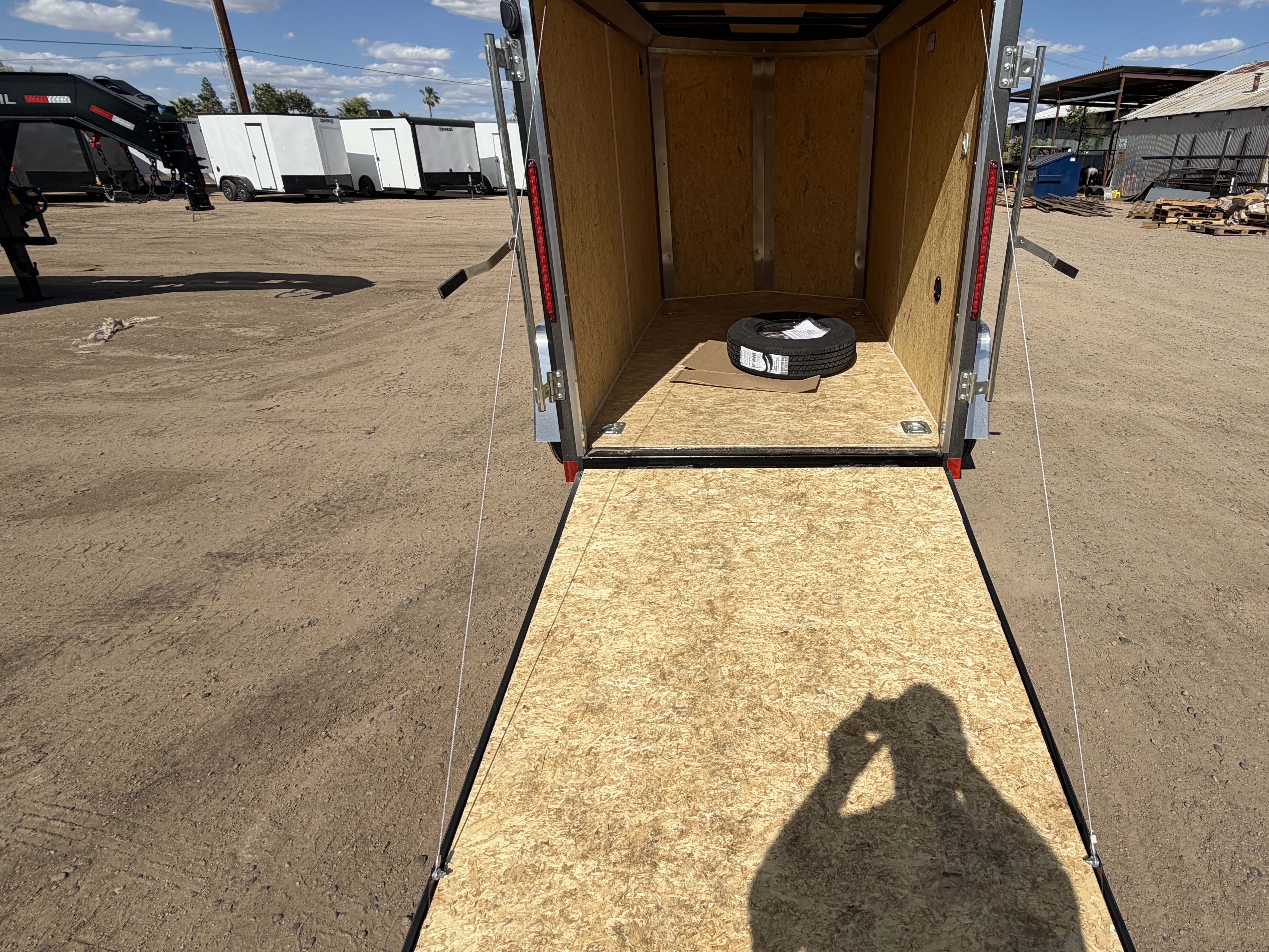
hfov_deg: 86.3
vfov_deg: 71.3
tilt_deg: -22.4
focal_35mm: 18
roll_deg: -0.9
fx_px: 660
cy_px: 415
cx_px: 779
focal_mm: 2.22
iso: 20
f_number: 2.2
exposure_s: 1/1572
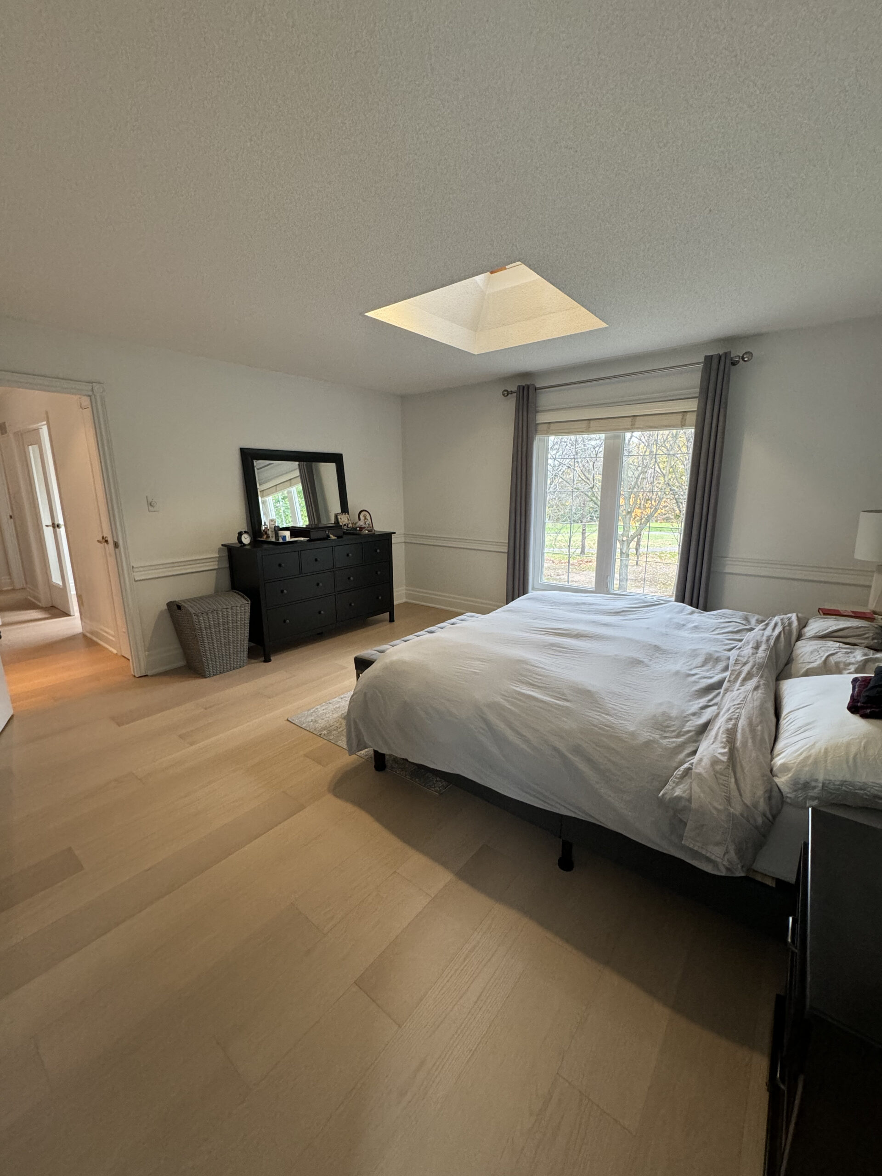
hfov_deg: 85.7
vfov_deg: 102.1
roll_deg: -0.2
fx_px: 476
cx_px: 441
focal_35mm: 14
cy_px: 588
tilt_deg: -11.9
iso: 250
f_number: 2.2
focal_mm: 2.22
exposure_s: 1/120
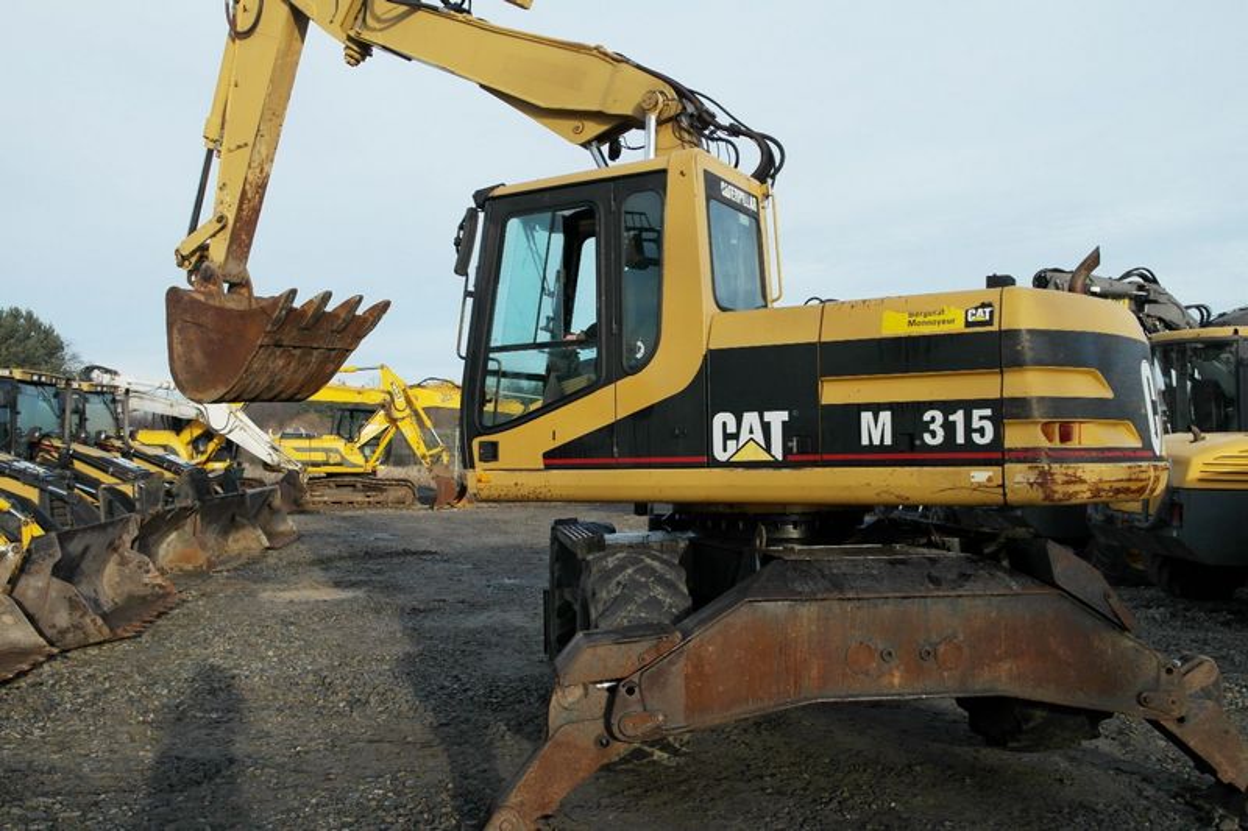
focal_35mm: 30
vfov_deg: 43.6
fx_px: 1040
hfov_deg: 61.9
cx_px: 624
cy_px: 416
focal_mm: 20
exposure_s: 1/400
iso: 200
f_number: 5
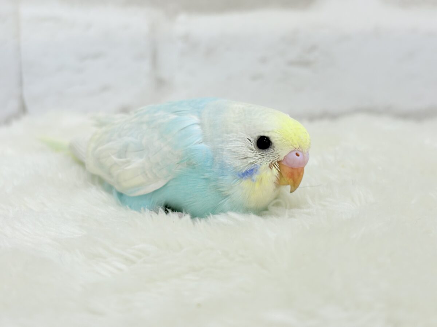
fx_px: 656
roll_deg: +1.8
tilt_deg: -10.5
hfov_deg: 36.8
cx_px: 218
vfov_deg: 28.0
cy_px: 164
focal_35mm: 52
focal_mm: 5.96
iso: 50
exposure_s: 1/100
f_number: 1.6
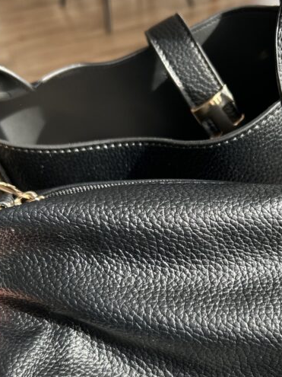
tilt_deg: -43.9
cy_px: 226
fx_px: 456
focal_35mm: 42
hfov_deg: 34.0
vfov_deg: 44.6
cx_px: 193
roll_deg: +2.6
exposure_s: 1/121
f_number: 1.5
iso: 64
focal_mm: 5.7
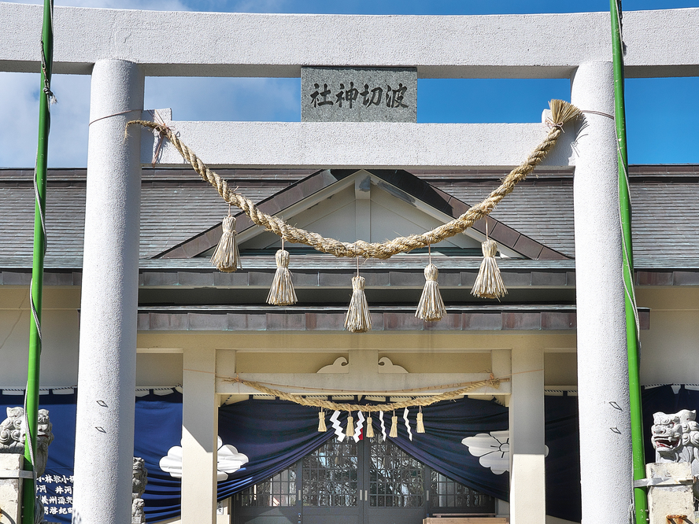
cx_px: 345
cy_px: 384
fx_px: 1313
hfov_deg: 29.8
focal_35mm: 65
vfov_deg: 22.4
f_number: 11
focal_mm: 30
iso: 125
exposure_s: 1/250
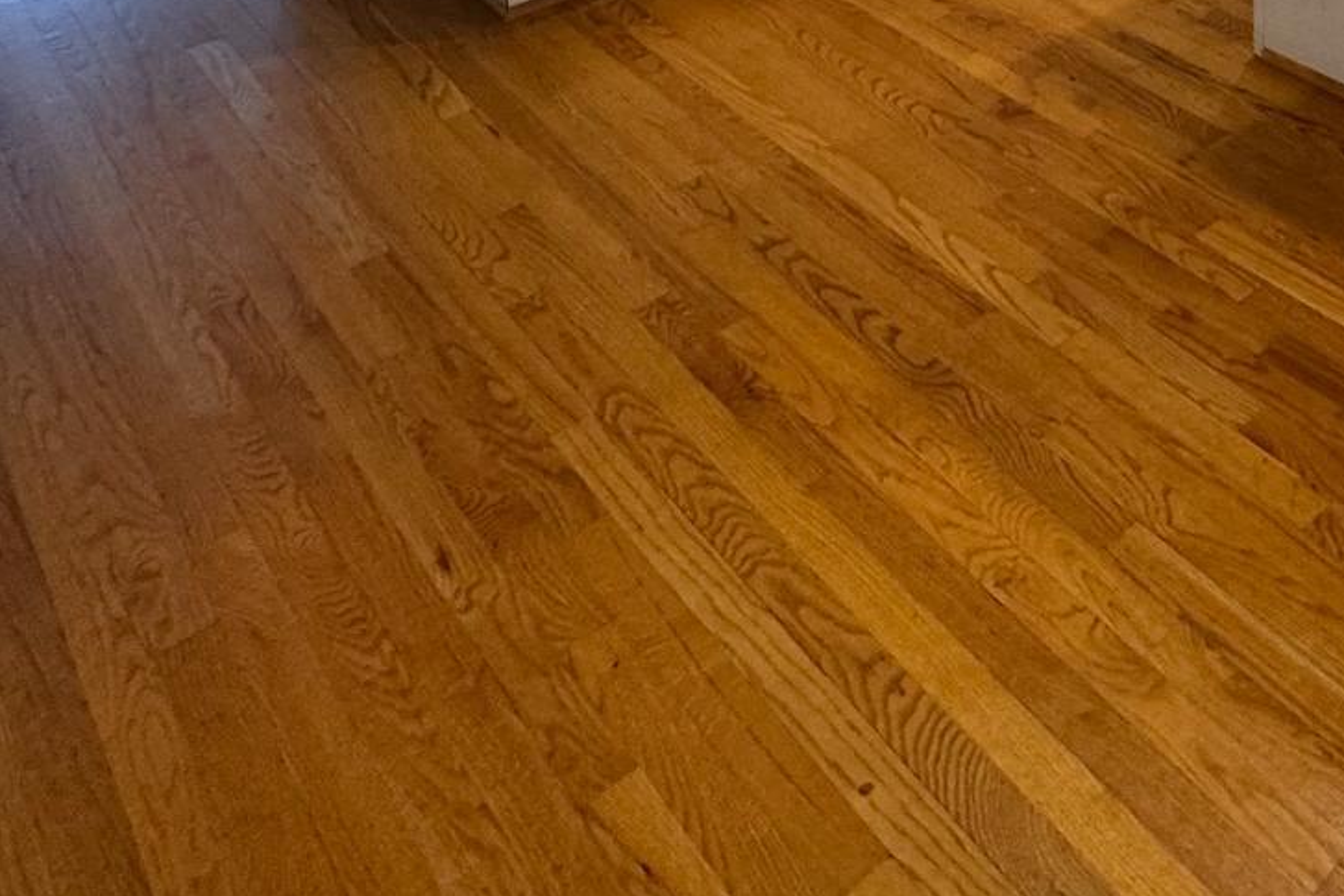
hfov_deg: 42.5
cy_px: -515
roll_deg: +0.1
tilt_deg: -9.0
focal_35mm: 41
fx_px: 1531
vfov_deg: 24.1
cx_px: 1268
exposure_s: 1/60
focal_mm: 2.22
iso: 200
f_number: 2.2
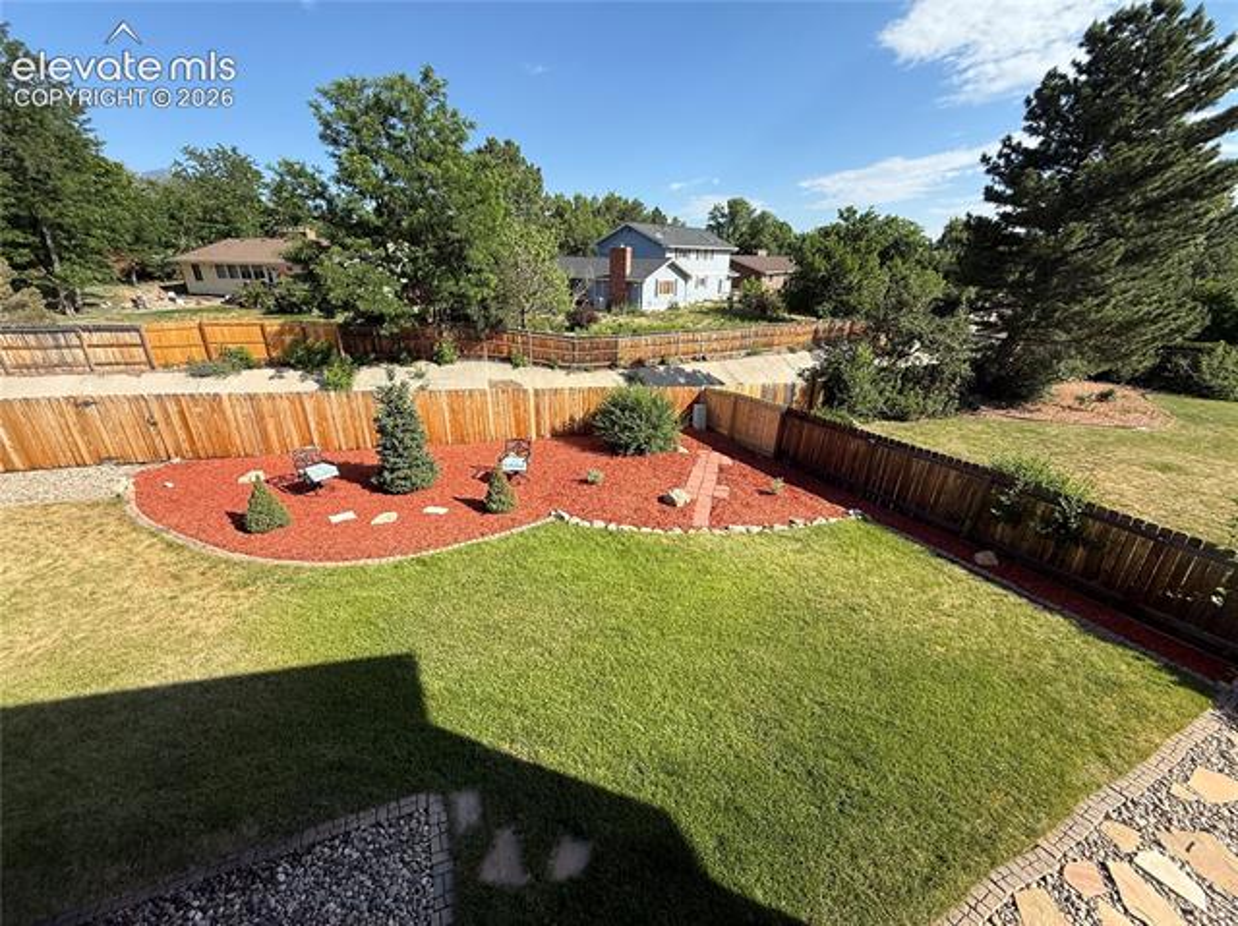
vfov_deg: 85.6
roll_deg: -0.1
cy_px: 463
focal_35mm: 14
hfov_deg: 102.1
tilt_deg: -22.5
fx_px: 500
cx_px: 619
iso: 50
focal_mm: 2.22
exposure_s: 1/1167
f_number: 2.2
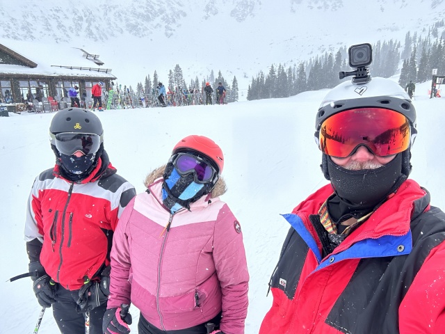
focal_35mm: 23
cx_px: 222
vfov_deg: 58.9
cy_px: 167
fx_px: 296
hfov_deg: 73.9
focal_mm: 2.69
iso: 25
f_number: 1.9
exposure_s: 1/693
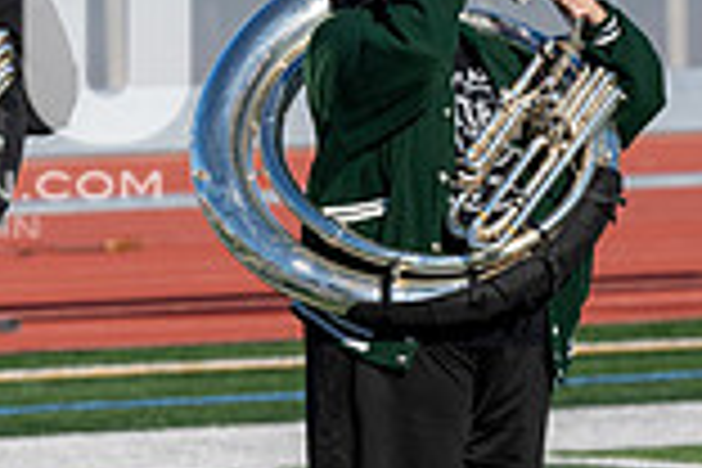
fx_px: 10841
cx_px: -148
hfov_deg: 3.7
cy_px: 25
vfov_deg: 2.5
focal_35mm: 556
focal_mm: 150
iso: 250
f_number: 5
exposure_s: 1/2000
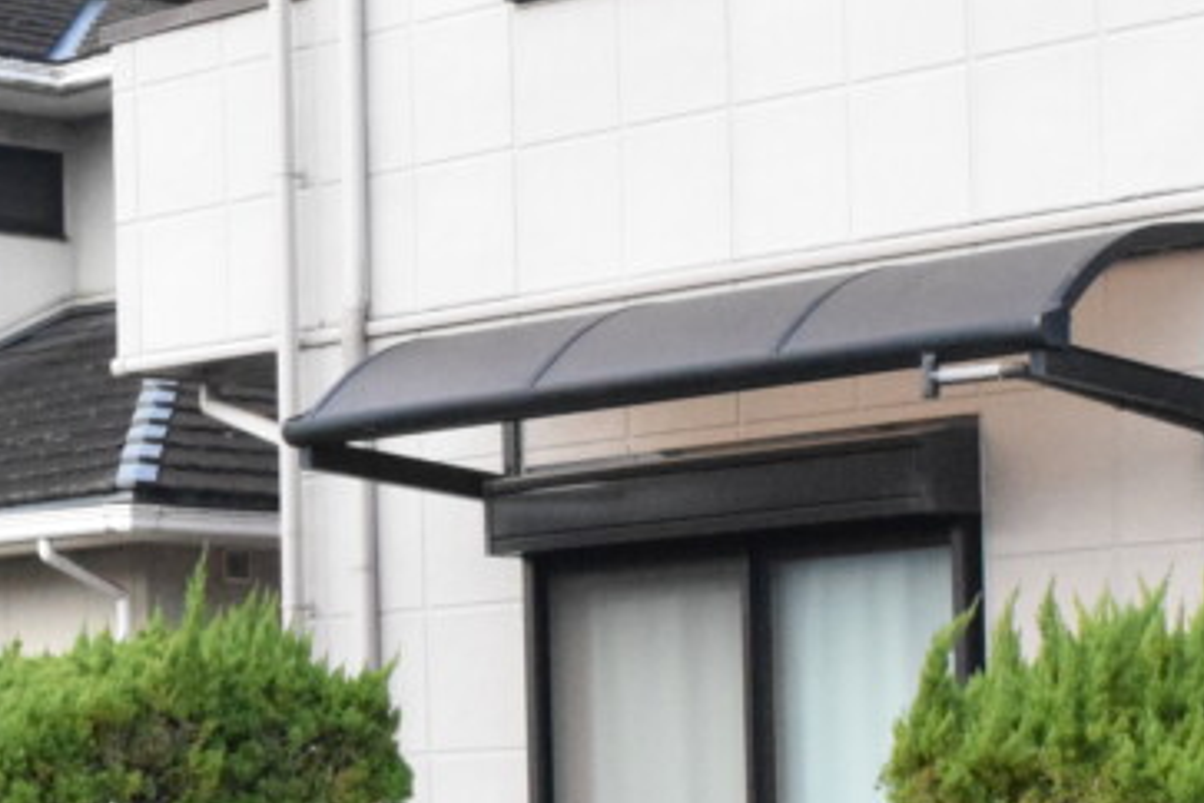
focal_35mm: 119
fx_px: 3980
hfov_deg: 17.2
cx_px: 474
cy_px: 790
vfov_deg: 11.4
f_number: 14
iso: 6400
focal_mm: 24
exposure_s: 1/800
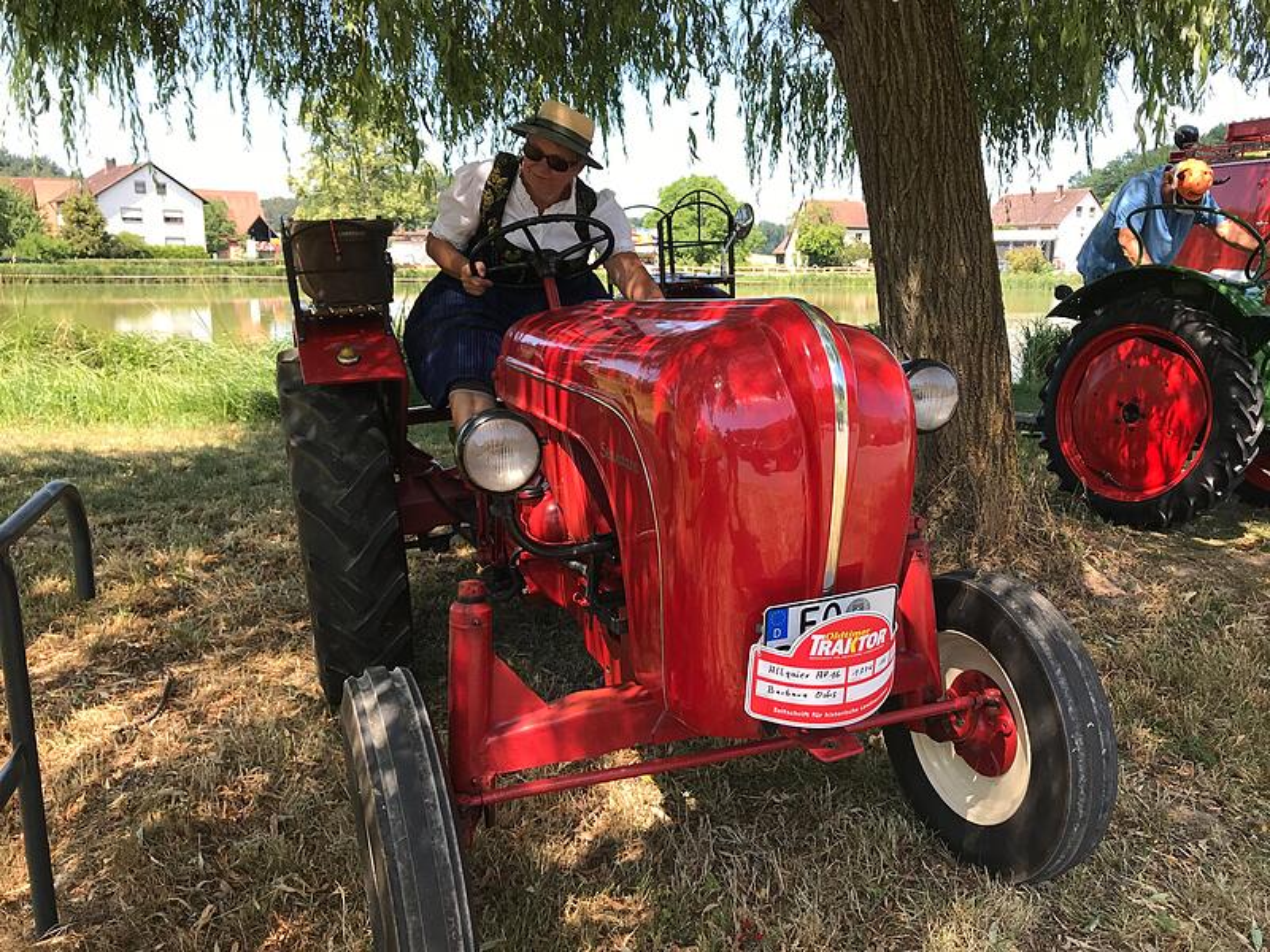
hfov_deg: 63.4
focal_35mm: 28
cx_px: 635
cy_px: 476
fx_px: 1027
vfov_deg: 49.7
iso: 20
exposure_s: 1/517
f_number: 1.8
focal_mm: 3.99
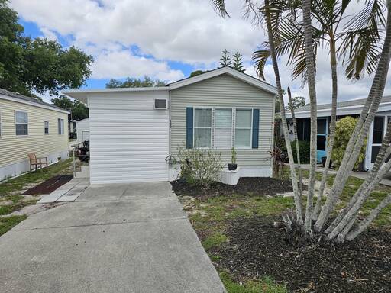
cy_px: 146
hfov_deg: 73.9
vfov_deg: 58.9
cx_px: 196
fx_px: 260
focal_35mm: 23
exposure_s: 1/1013
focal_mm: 6.3
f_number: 1.7
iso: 10
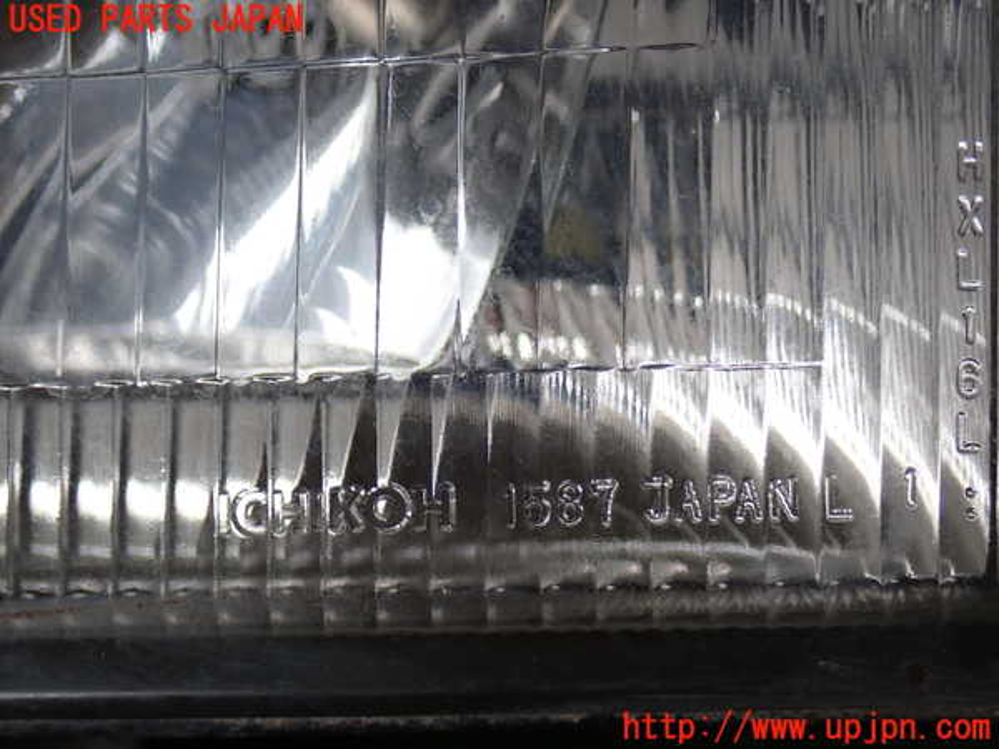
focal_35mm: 58
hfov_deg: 33.2
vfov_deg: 25.2
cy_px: 374
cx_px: 500
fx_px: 1674
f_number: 3.5
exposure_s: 1/100
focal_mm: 10.35
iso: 200
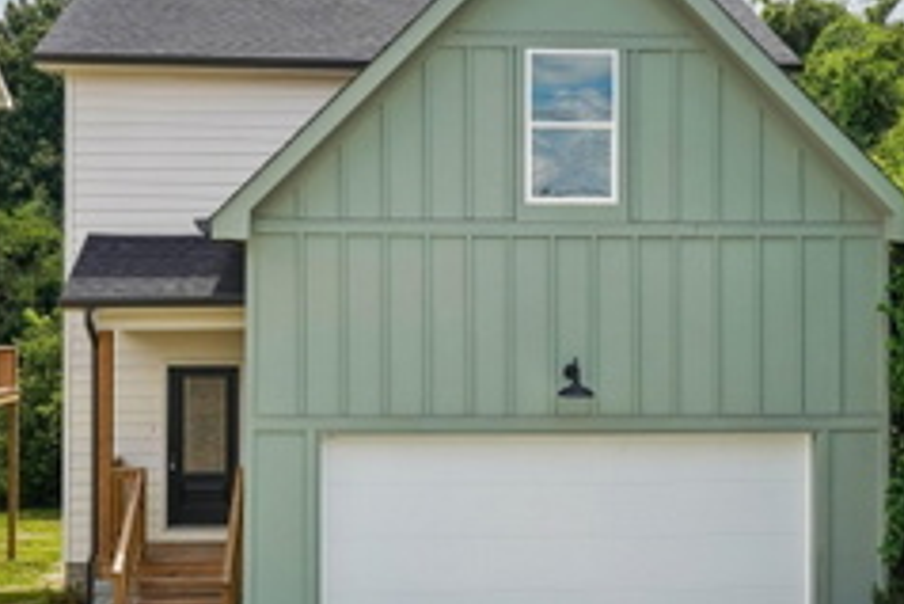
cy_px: 351
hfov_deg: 38.2
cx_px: 463
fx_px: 1307
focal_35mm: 52
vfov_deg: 26.0
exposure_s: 1/400
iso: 400
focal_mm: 31
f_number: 11
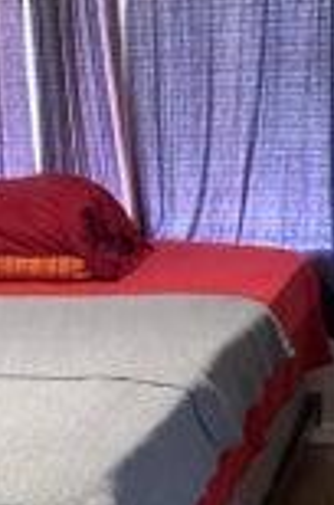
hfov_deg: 14.8
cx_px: 46
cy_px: 462
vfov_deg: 21.9
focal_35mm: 91
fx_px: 1272
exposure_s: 1/30
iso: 320
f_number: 1.8
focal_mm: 3.99
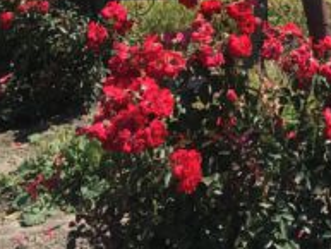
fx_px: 919
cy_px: -160
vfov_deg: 14.1
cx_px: 432
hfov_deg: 18.9
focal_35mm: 96
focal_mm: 4.15
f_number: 2.2
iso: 25
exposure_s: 1/1374
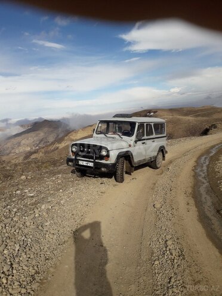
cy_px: 148
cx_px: 111
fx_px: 231
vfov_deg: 65.3
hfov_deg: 51.4
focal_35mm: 27
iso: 40
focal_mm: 3.6
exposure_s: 1/2941
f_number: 1.9
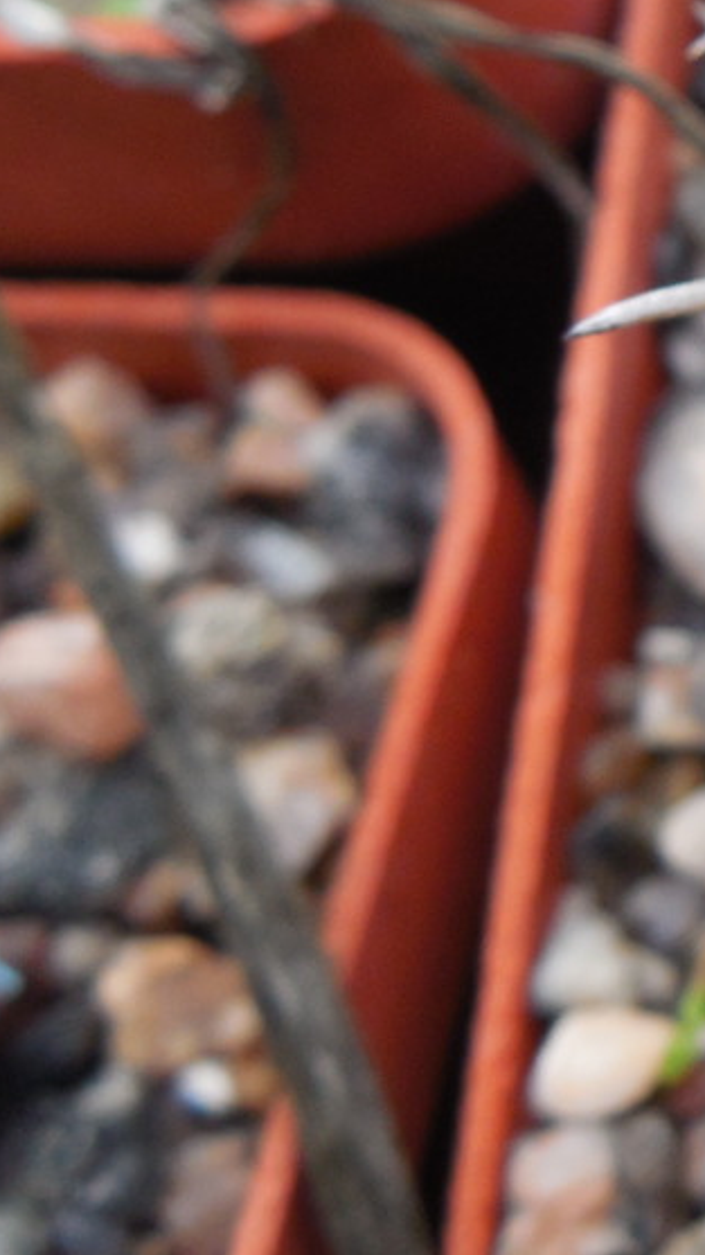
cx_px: 1487
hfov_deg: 11.1
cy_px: 83
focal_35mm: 97
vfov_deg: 21.4
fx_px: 3226
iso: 125
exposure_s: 1/40
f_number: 3.6
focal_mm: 5.6
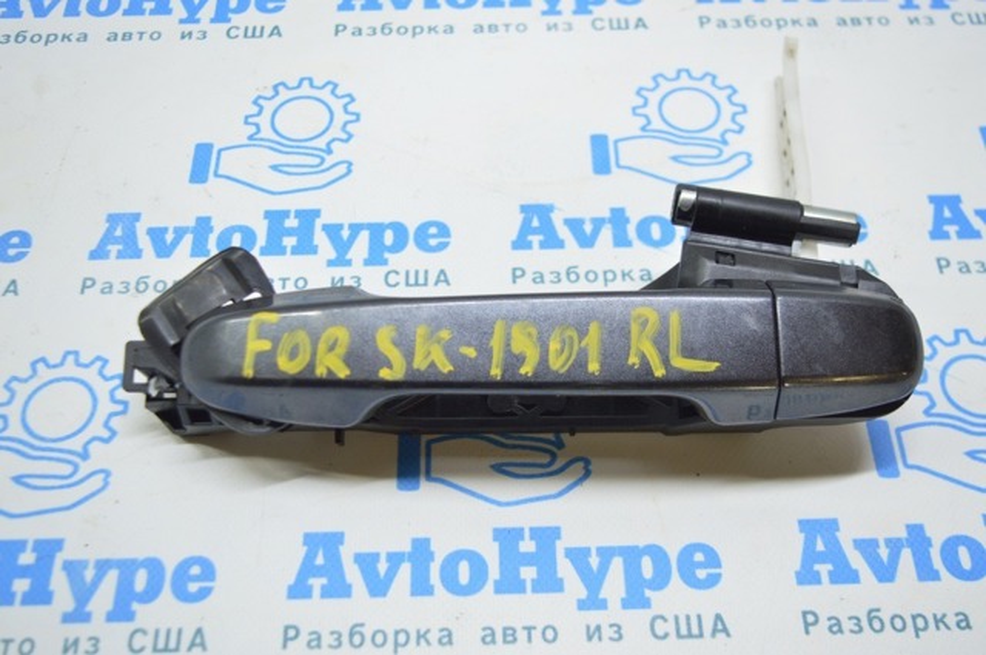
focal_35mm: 39
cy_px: 328
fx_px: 1067
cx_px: 493
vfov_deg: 34.1
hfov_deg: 49.6
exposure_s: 1/40
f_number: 4
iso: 400
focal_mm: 26
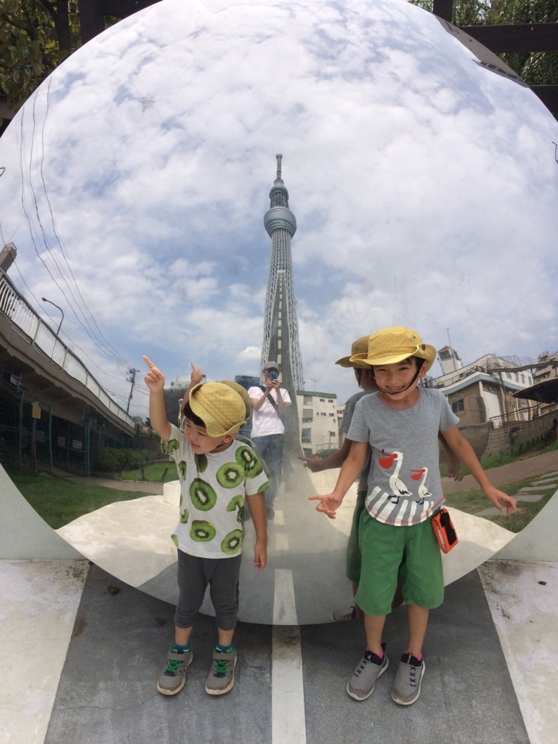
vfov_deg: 61.7
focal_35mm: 29
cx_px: 279
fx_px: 623
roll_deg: +0.2
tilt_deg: -19.2
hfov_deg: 48.2
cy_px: 372
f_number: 2.2
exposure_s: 1/2740
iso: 32
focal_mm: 4.15
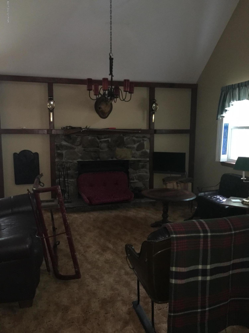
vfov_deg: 61.7
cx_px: 124
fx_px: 278
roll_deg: -0.4
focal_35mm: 29
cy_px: 166
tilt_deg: -7.3
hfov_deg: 48.2
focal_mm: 4.15
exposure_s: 1/16
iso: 320
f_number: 2.2
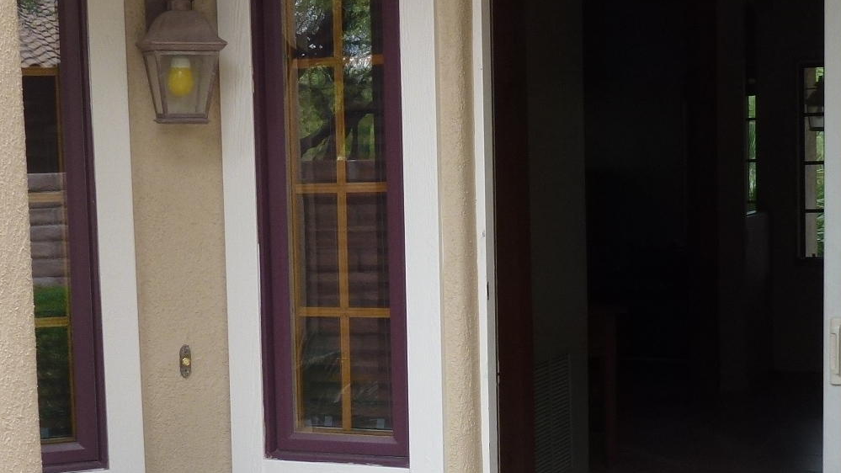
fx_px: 1494
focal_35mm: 67
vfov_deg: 17.9
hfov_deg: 31.4
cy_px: 340
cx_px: 377
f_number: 3.5
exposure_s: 1/160
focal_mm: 5.4
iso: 100
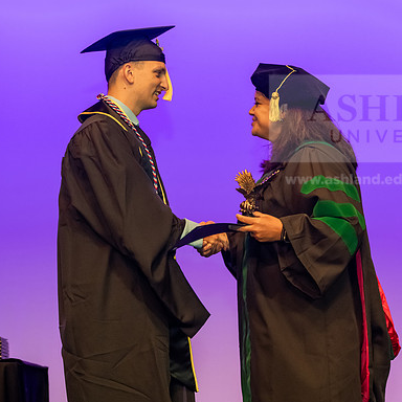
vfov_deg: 14.8
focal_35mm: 118
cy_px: 202
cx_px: 238
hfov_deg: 14.8
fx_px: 1550
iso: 3200
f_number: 4
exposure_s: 1/200
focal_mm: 92
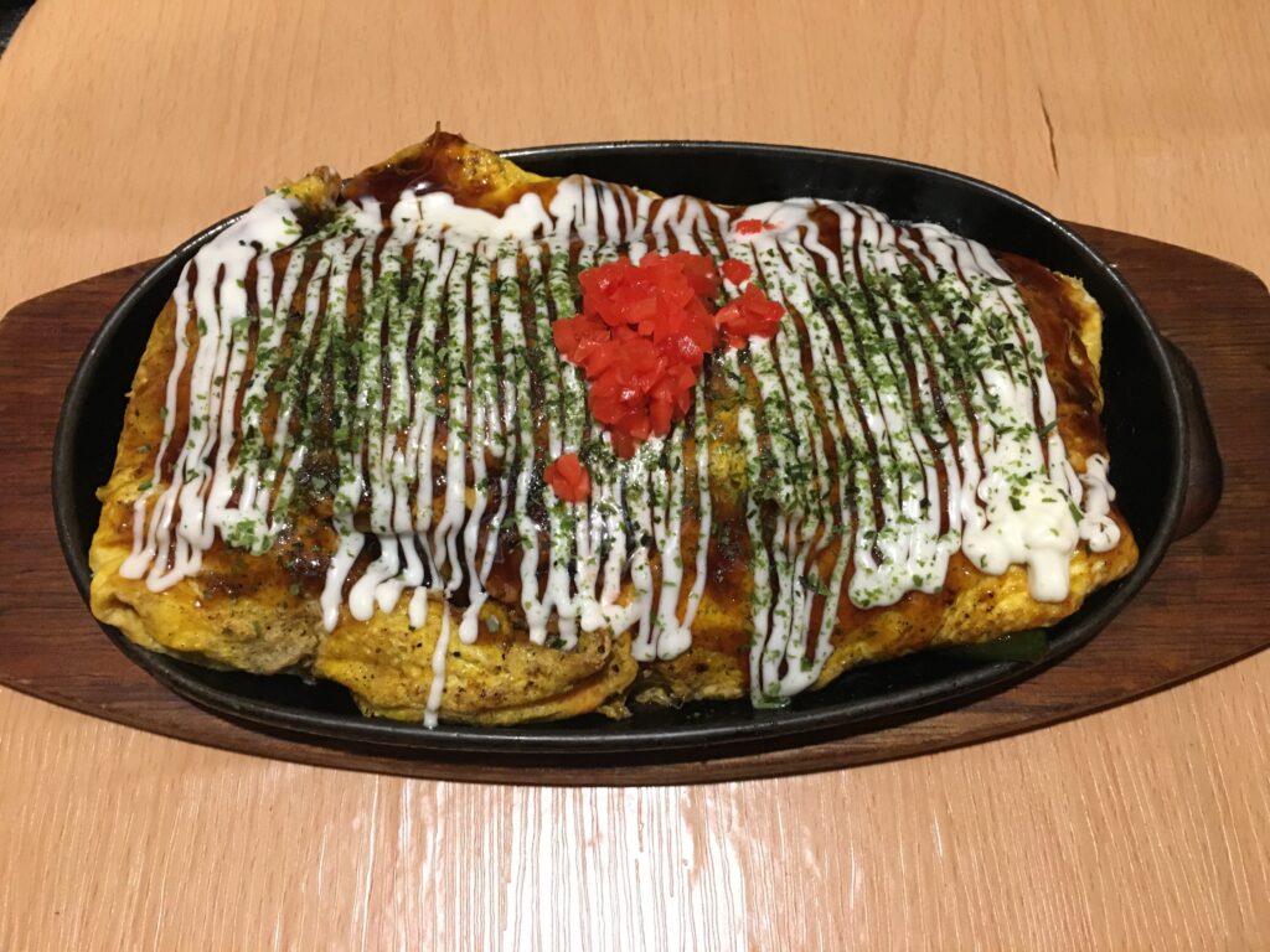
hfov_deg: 61.7
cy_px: 476
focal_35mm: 29
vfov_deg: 48.2
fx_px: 1064
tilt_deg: -66.5
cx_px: 635
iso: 200
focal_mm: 4.15
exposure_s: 1/15
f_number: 2.2
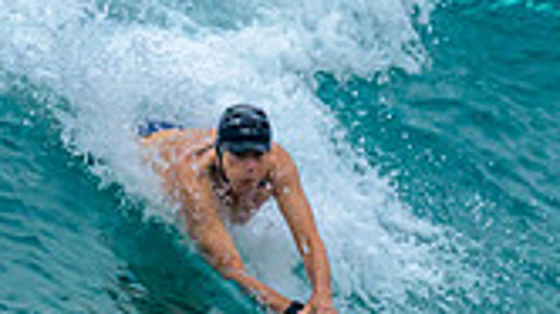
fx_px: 59695
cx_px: 264
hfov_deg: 0.5
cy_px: 258
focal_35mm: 4024
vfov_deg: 0.3
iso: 1250
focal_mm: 800
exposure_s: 1/2000
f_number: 6.3
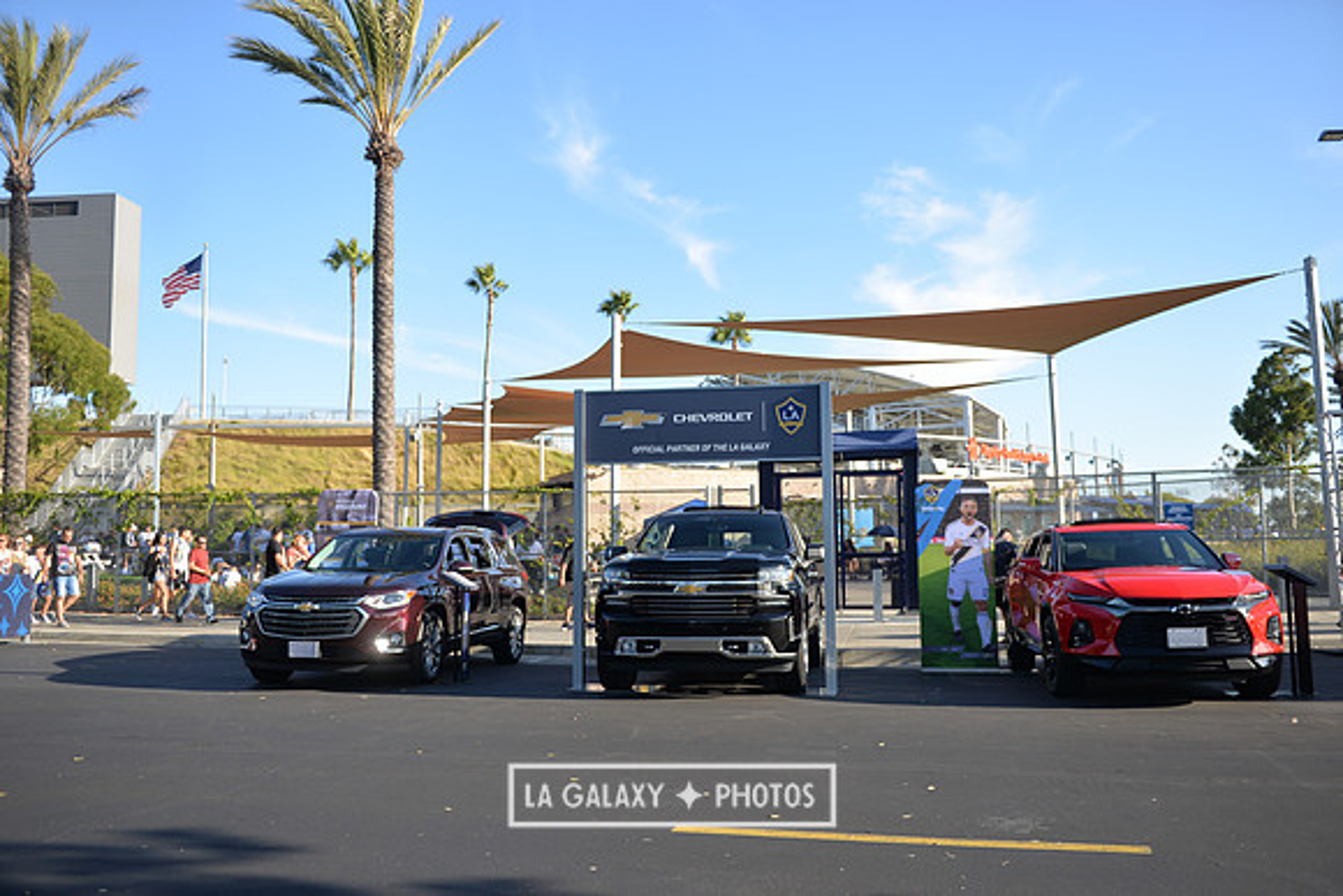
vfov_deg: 45.0
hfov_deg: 63.6
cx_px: 672
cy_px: 448
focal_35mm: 29
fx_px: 1082
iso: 100
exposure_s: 1/1000
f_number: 2.8
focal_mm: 29
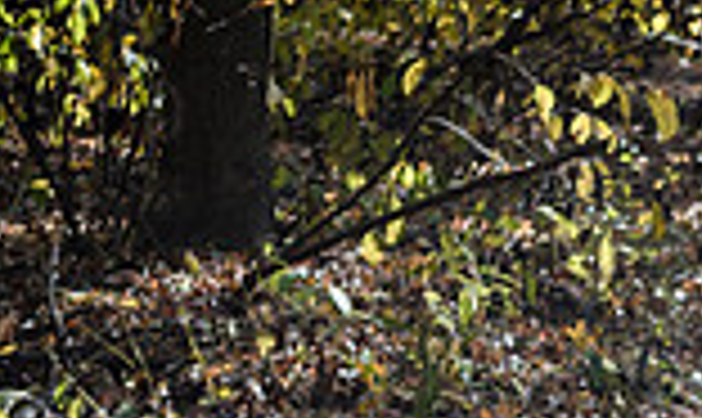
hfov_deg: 15.0
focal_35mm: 134
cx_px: 940
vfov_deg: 9.2
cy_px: 637
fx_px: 2531
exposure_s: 1/800
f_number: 4
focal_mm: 35
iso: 500
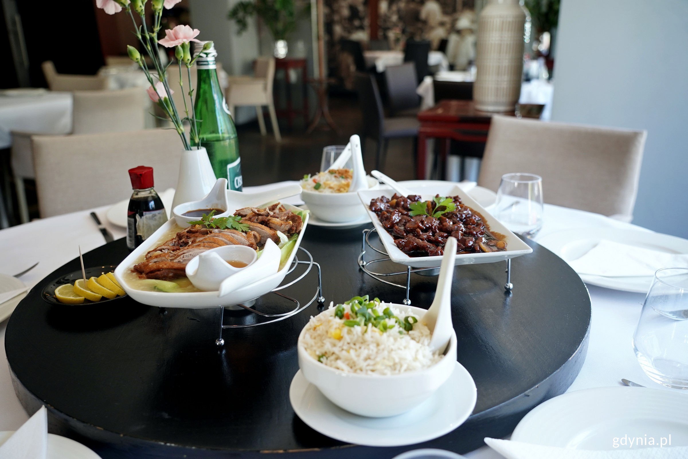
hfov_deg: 61.9
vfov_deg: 43.6
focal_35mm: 30
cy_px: 230
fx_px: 573
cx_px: 344
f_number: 4.5
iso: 800
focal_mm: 30
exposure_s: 1/160
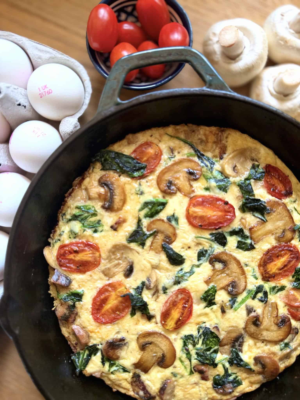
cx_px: 150
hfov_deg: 56.8
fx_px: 277
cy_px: 200
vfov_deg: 71.6
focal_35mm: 24
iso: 64
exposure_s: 1/154
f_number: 1.8
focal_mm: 6.8
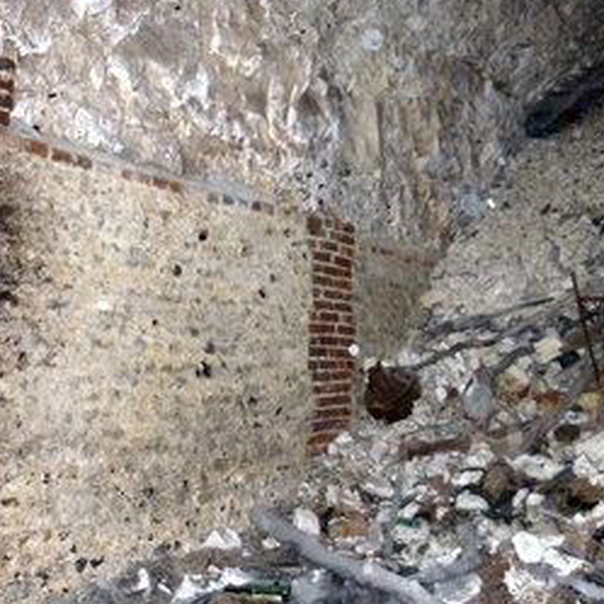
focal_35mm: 44
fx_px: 869
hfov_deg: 38.3
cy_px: 310
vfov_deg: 38.3
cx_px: 284
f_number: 2.8
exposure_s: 1
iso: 500
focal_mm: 5.5
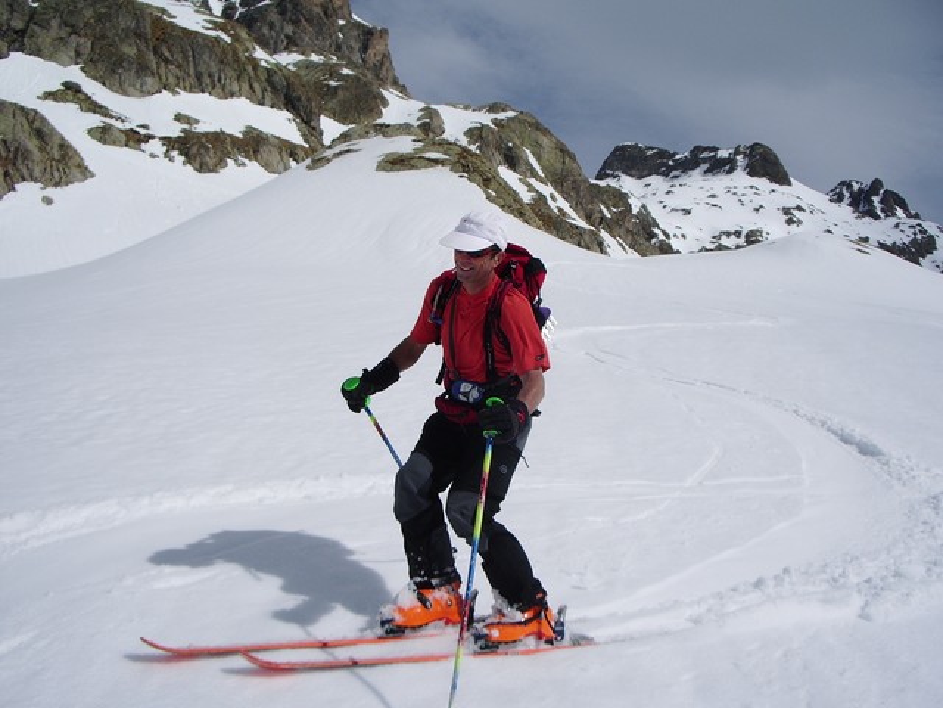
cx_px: 472
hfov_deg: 52.6
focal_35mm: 35
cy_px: 354
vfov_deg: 40.7
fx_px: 953
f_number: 4.3
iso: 50
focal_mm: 5.8
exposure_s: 1/2000
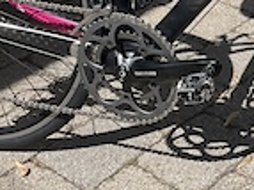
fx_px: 667
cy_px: -86
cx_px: 233
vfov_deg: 15.1
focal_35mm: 91
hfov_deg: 21.1
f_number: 1.6
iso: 32
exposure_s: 1/3040
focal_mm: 4.2
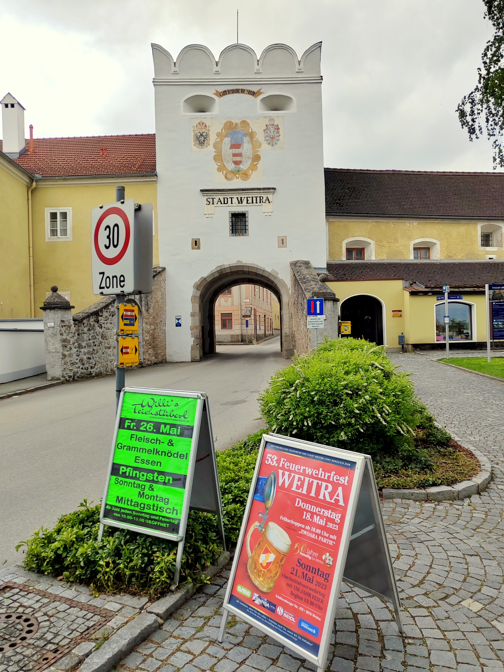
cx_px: 252
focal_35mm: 27
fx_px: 524
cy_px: 336
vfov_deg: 65.3
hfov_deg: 51.4
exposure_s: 1/2932
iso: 101
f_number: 1.9
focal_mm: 5.52
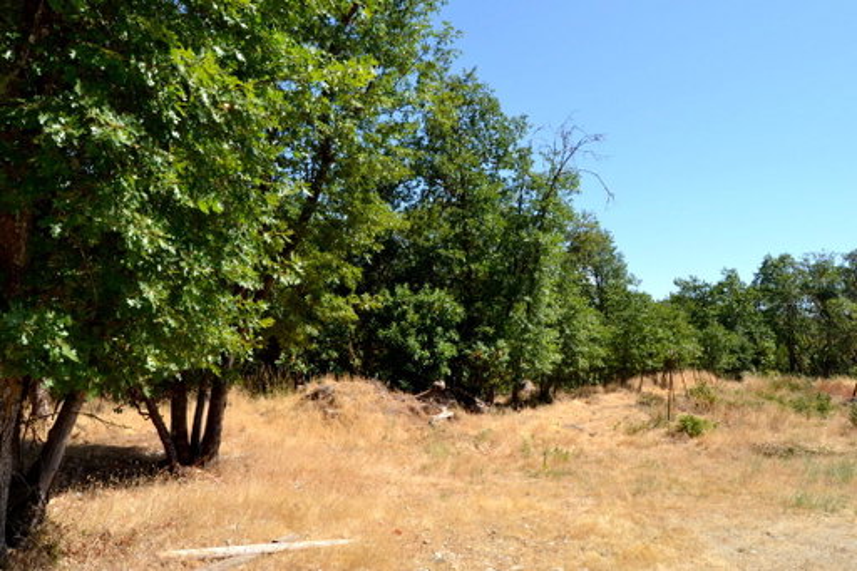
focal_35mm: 27
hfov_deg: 67.4
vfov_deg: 47.9
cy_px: 286
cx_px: 428
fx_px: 643
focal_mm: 18
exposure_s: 1/200
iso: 100
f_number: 9
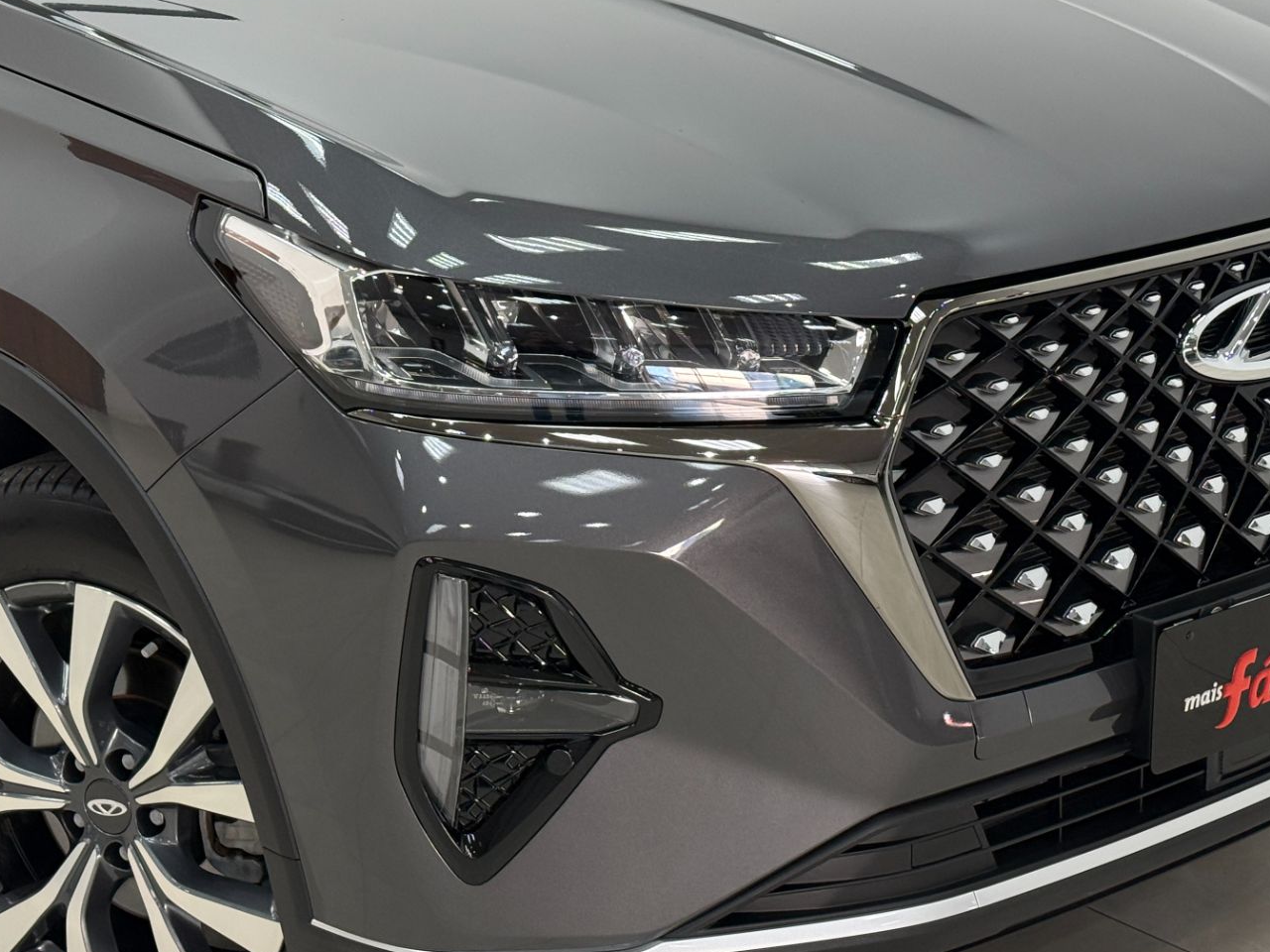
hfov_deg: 27.0
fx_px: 2642
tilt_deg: -16.0
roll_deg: +1.7
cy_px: 435
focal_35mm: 72
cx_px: 657
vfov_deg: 20.4
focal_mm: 6.76
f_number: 1.78
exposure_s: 1/120
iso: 200
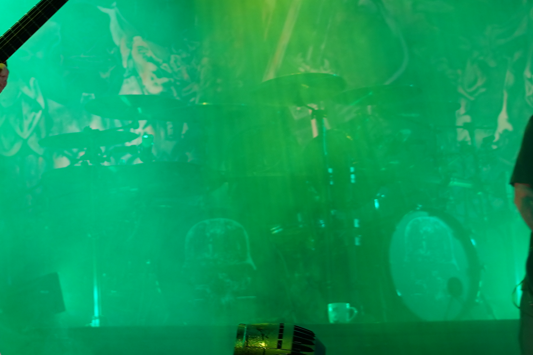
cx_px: 19
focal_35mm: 127
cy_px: 97
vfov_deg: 10.8
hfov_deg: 15.9
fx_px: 1880
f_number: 4
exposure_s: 1/100
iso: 250
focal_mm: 38
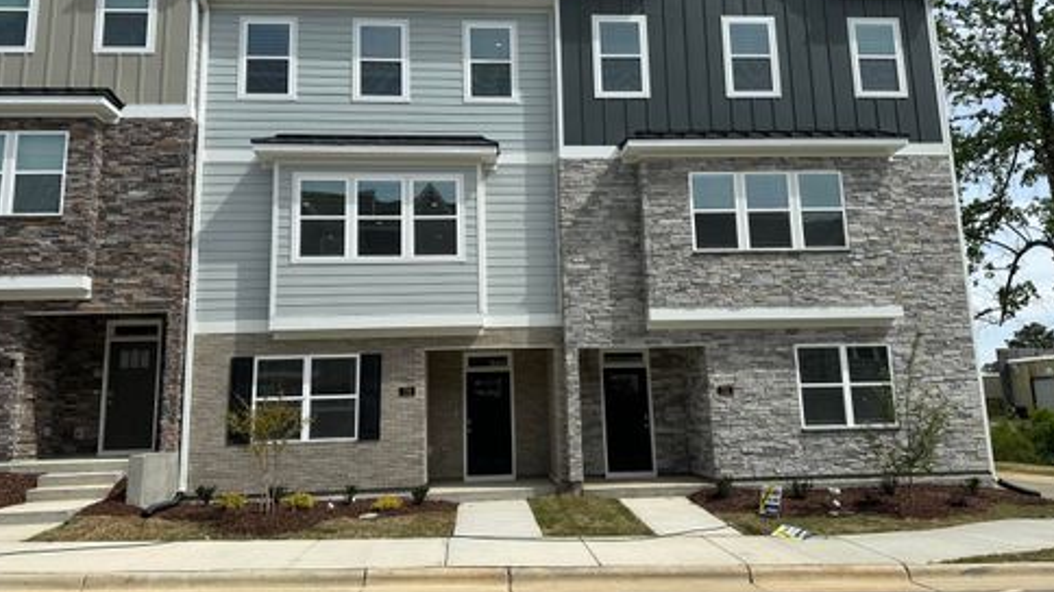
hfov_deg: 69.9
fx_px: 754
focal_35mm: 27
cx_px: 534
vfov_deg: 42.8
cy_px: 269
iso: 80
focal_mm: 6.86
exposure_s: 1/5848
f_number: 1.78
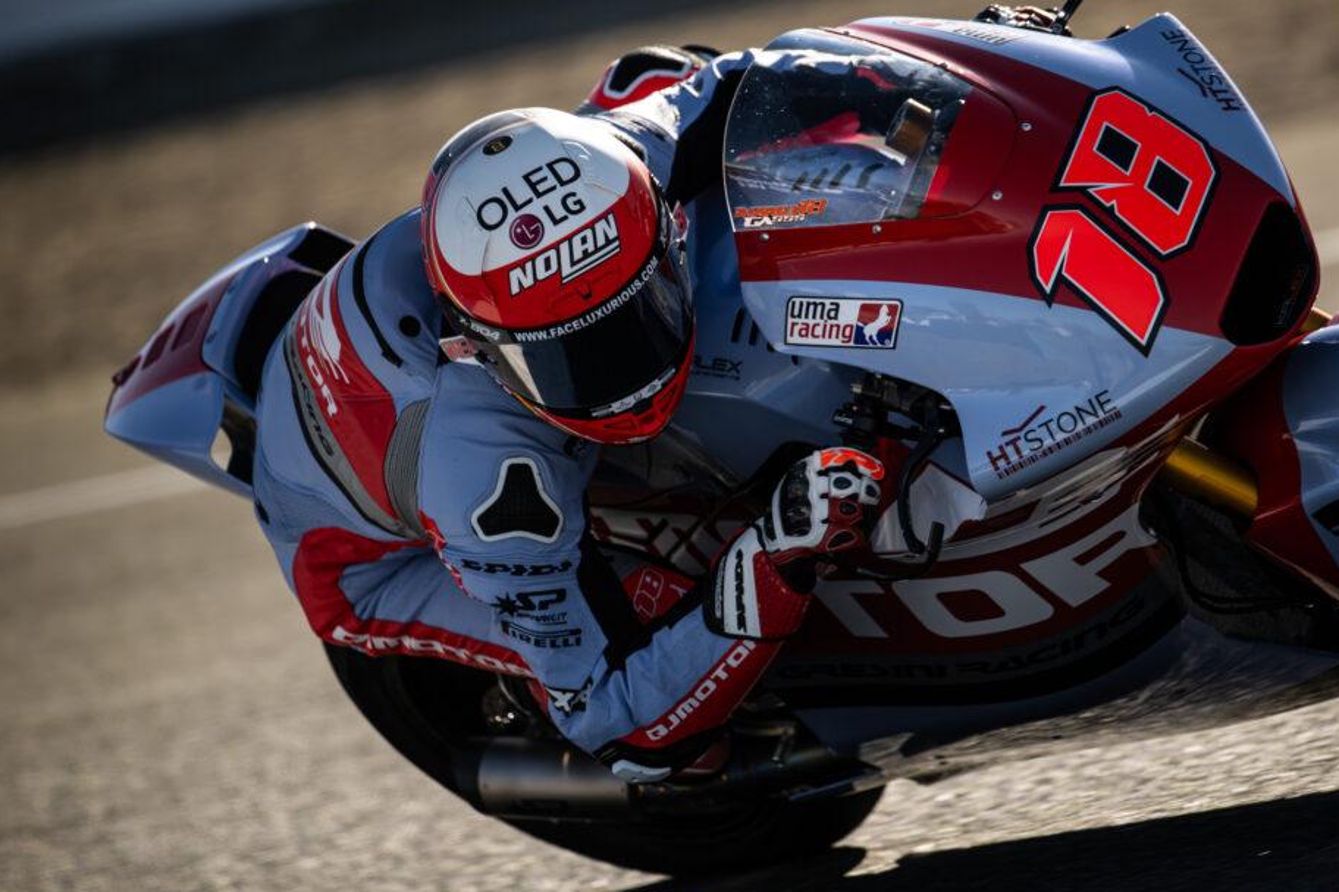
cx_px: 721
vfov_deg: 3.1
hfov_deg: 4.6
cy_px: 442
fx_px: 16699
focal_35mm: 449
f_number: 4.5
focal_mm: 400
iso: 160
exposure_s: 1/1000
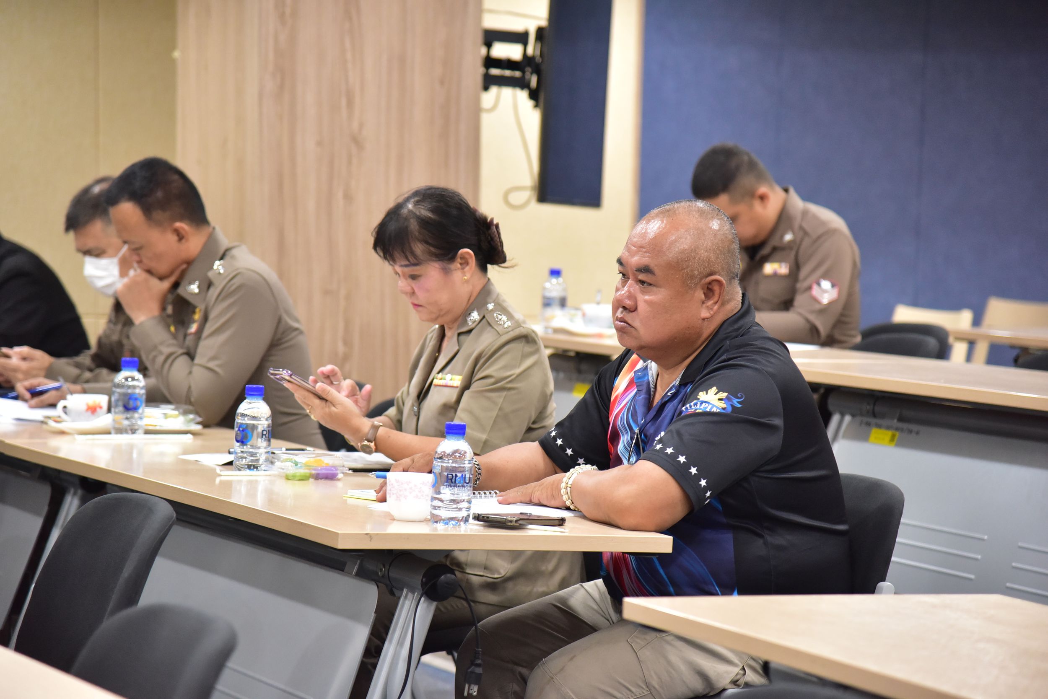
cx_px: 524
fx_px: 3494
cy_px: 350
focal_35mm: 120
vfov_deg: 11.4
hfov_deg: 17.1
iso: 2500
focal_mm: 120
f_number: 4.5
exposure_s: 1/80
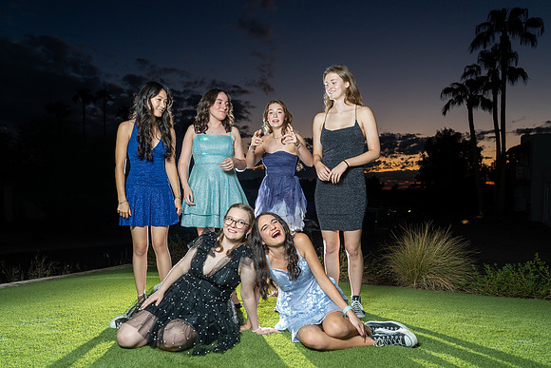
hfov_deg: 65.4
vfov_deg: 46.2
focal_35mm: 28
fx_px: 429
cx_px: 272
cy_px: 215
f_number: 4.5
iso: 500
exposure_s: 1/100
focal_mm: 24
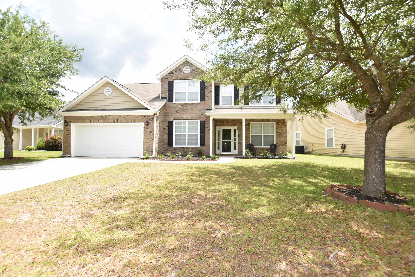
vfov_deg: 77.3
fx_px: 173
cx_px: 208
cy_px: 138
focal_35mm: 15
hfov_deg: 100.4
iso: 100
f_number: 5
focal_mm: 10
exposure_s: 1/200
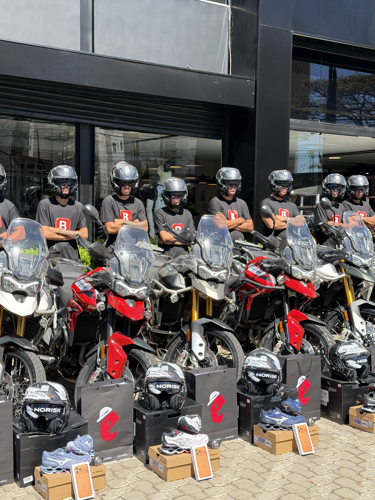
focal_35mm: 48
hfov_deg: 30.3
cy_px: 250
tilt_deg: -4.8
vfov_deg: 39.7
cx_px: 188
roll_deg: +2.2
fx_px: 693
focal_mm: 6.76
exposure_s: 1/1513
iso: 100
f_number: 1.78
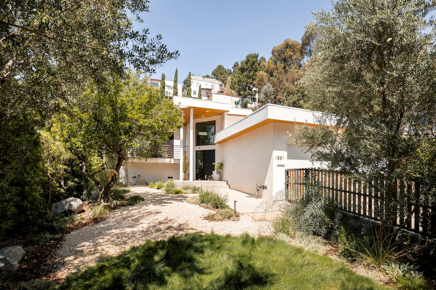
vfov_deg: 53.1
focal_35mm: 24
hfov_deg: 73.7
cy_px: 145
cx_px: 218
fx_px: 291
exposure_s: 1/160
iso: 64
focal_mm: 24
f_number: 10
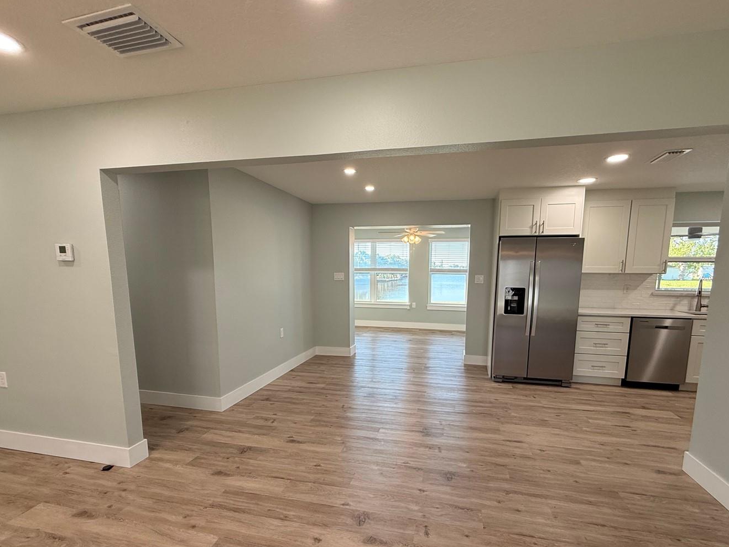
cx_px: 380
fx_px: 358
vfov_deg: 74.2
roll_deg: +0.1
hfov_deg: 91.0
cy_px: 319
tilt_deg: -6.7
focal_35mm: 17
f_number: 2.2
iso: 100
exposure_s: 1/120
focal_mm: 2.22
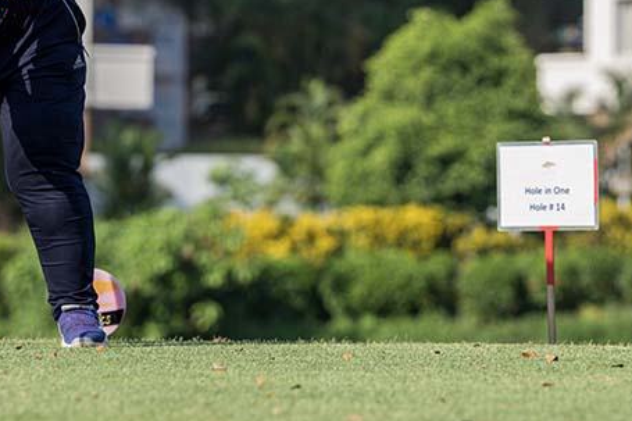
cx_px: 297
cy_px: 14
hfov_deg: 6.7
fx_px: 5370
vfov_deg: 4.5
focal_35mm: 306
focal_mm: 145
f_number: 4
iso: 1000
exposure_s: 1/4000
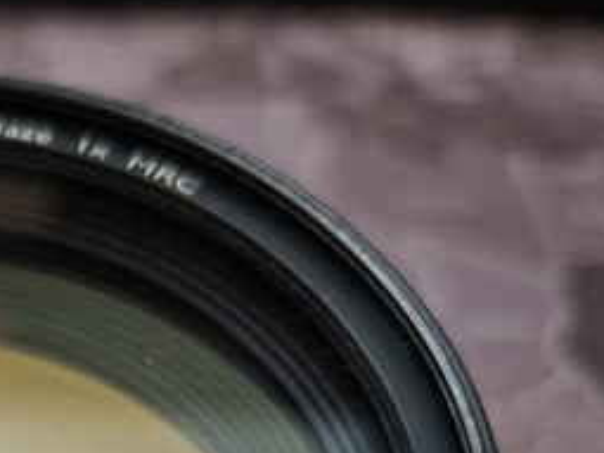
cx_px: -104
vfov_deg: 20.2
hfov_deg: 26.7
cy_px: 626
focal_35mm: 65
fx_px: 1134
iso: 640
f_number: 1.8
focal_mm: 5.4
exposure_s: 1/24
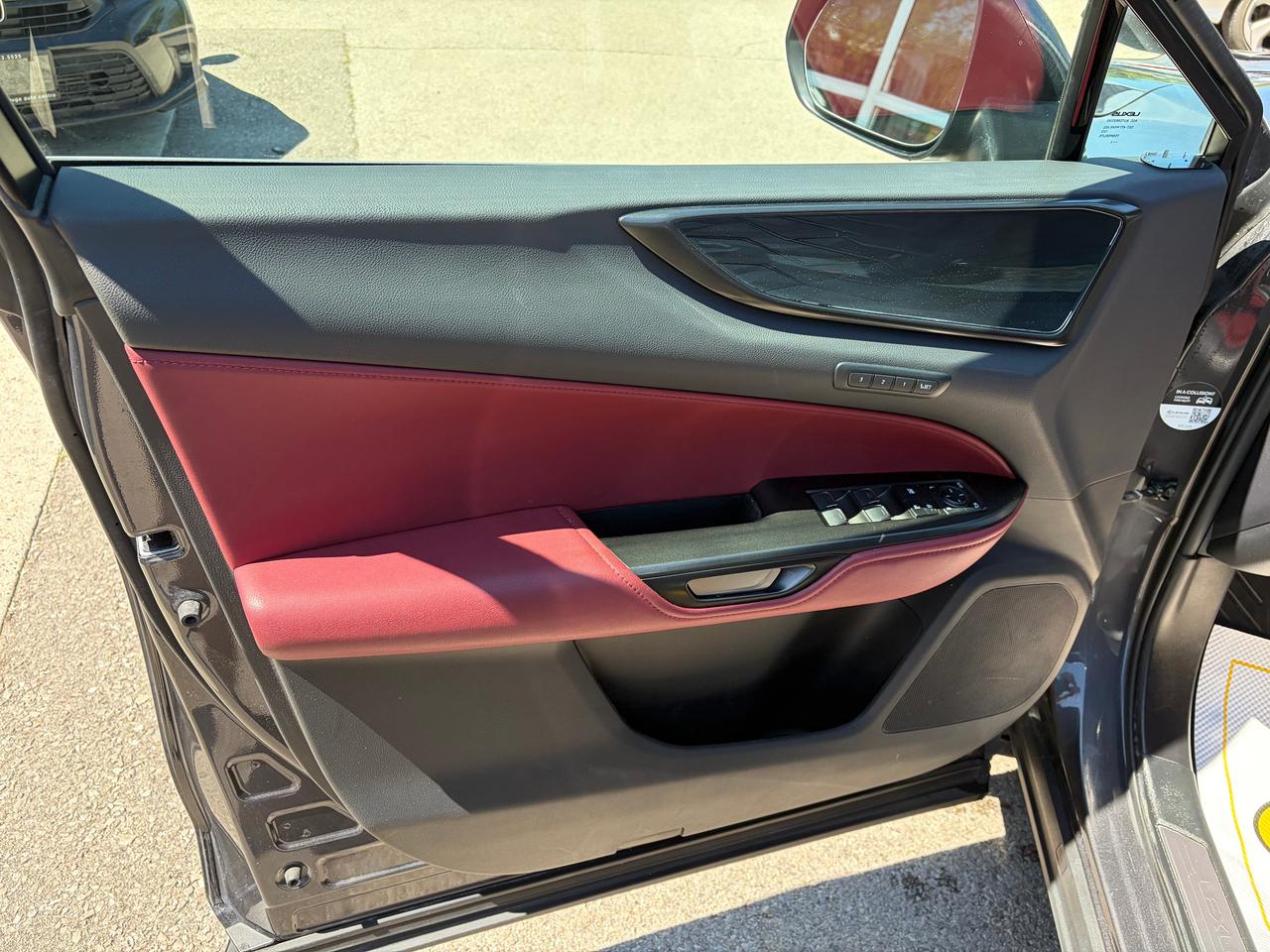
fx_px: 954
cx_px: 635
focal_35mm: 26
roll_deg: -0.4
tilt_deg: -36.6
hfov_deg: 67.3
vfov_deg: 53.1
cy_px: 476
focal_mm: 5.96
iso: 64
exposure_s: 1/531
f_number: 1.6
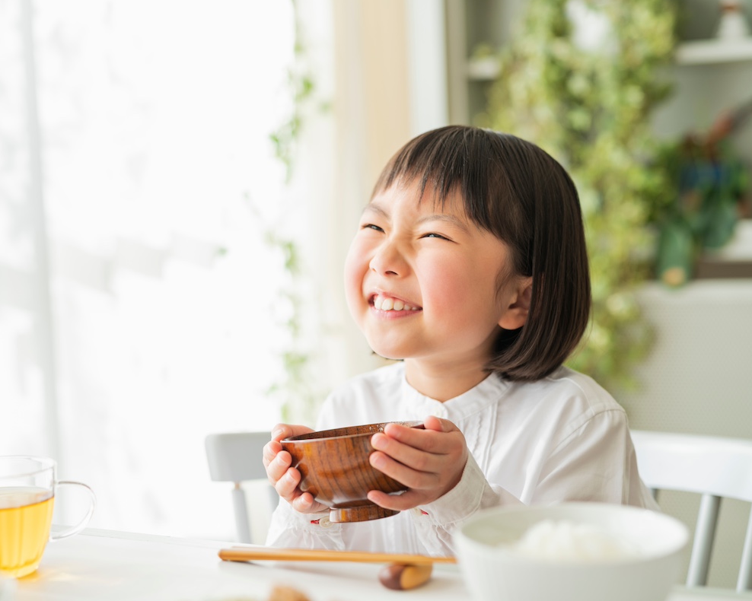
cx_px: 298
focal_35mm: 57
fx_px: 1268
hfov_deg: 32.9
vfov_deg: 26.7
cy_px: 301
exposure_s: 1/400
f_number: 2.8
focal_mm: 50
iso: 100
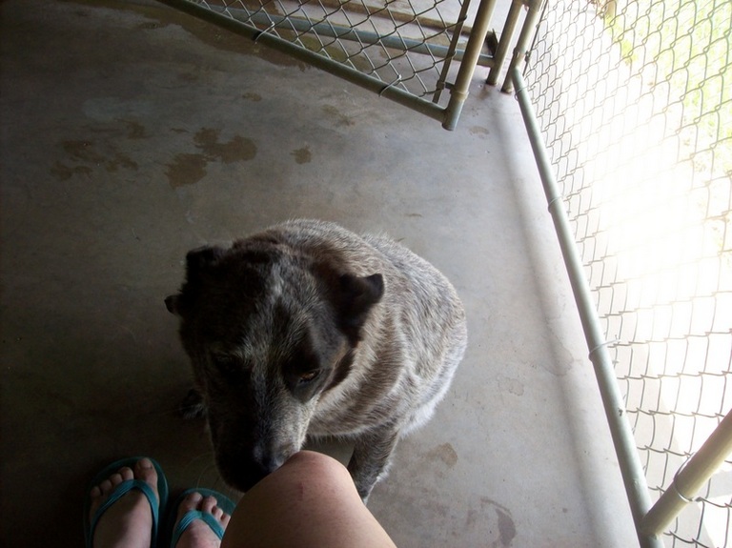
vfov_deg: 39.6
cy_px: 274
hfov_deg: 51.4
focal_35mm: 36
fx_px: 761
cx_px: 366
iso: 80
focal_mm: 6
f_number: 2.7
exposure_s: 1/113
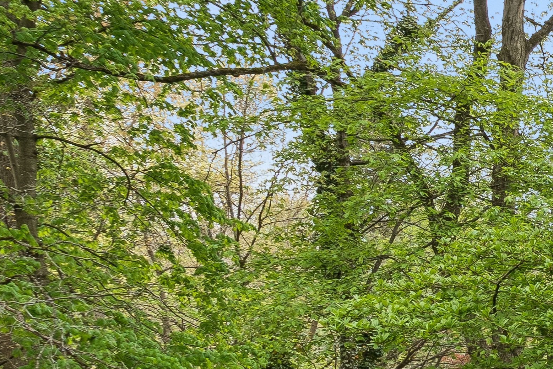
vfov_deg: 18.2
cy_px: 409
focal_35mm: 72
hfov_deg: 16.9
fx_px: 1106
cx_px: 1207
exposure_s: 1/50
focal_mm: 16
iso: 200
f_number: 8
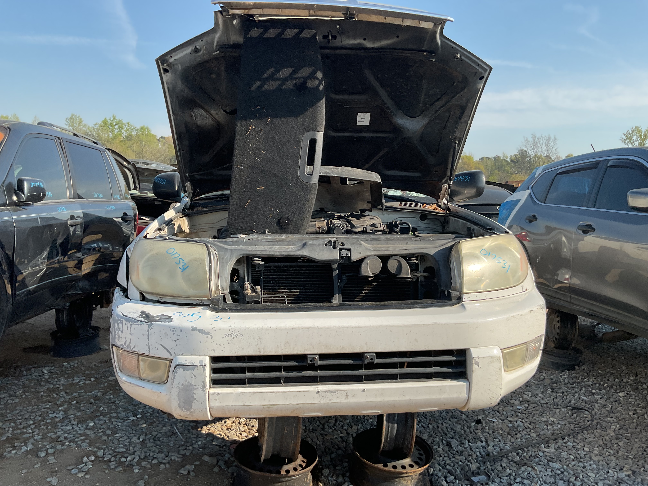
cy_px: 243
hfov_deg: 61.7
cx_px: 324
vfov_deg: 48.2
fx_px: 543
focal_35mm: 29
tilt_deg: -6.8
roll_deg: -0.8
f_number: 1.8
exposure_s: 1/1490
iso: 16
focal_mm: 3
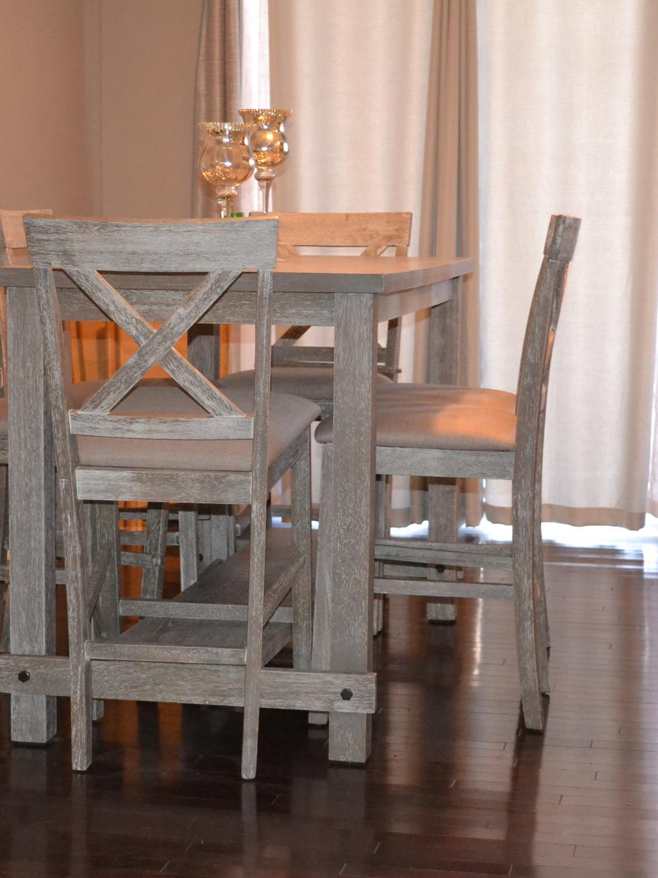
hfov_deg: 19.9
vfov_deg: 26.3
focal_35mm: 74
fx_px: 1875
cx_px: 328
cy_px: 440
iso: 3200
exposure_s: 1/60
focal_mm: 34
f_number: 5
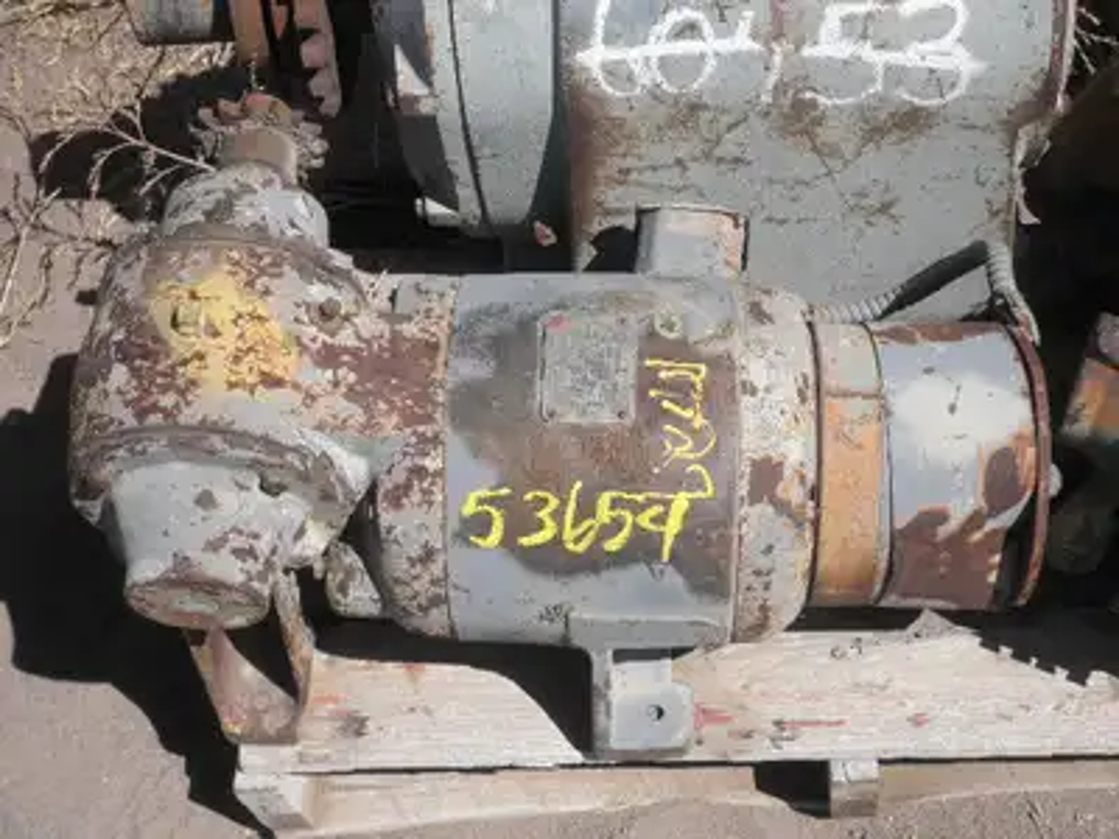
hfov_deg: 32.7
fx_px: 1907
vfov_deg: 24.8
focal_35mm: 59
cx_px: 560
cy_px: 420
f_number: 10.7
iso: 64
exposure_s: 1/125
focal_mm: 10.5
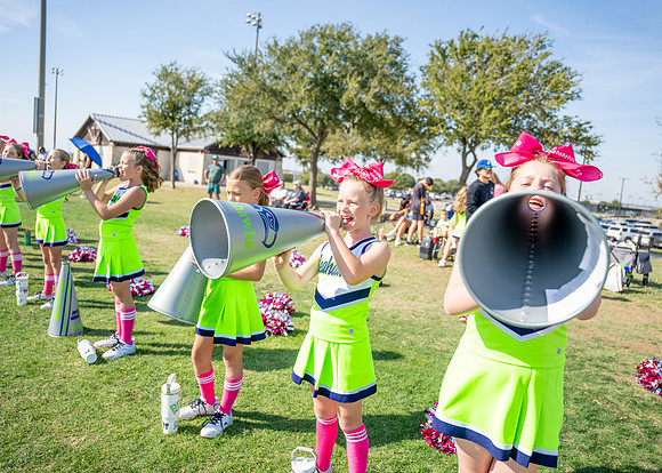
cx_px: 331
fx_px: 498
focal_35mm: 27
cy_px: 236
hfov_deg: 67.2
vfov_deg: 50.7
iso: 100
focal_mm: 25.3
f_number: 2.8
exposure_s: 1/1250
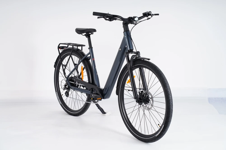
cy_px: 75
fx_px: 471
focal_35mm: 75
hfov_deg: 27.0
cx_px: 113
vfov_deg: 18.2
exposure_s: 1/160
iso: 320
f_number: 10
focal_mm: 75
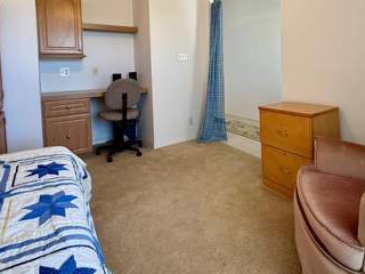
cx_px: 197
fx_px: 221
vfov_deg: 60.8
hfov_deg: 78.8
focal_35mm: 21
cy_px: 78
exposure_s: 1/120
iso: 250
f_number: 2.2
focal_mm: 2.22
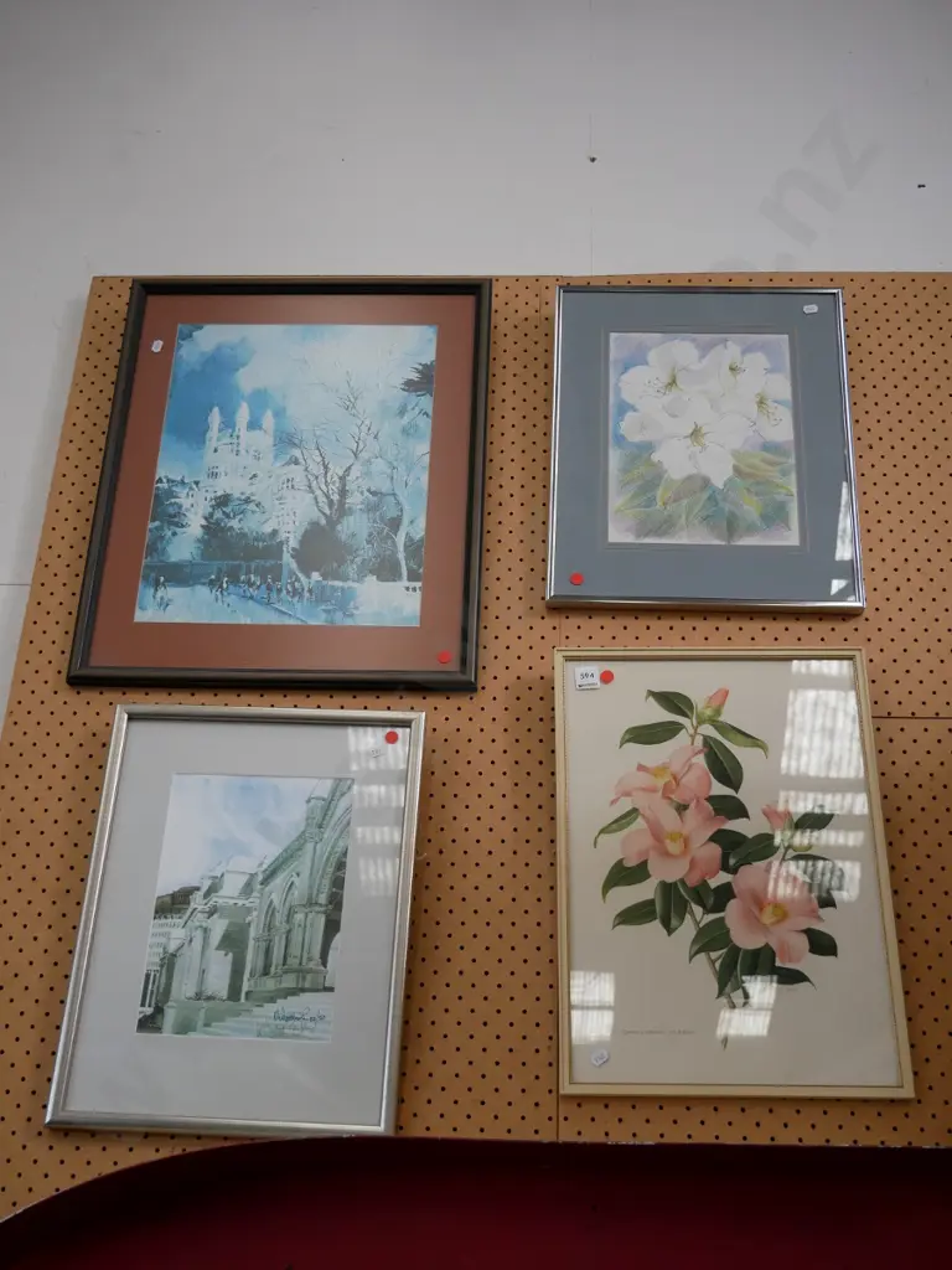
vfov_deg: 46.8
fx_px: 1467
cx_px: 476
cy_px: 635
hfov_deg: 36.0
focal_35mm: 40
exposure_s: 1/60
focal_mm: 20
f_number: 4.1
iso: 400
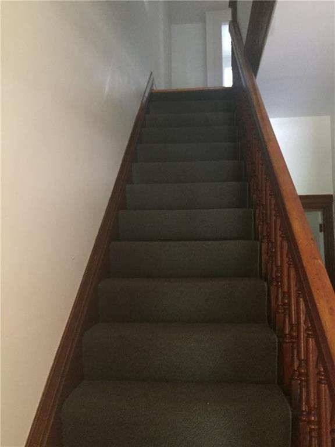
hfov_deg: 48.2
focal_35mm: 29
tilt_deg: +3.0
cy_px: 224
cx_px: 168
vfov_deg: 61.7
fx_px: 374
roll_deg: +1.9
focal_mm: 4.15
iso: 500
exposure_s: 1/15
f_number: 2.2
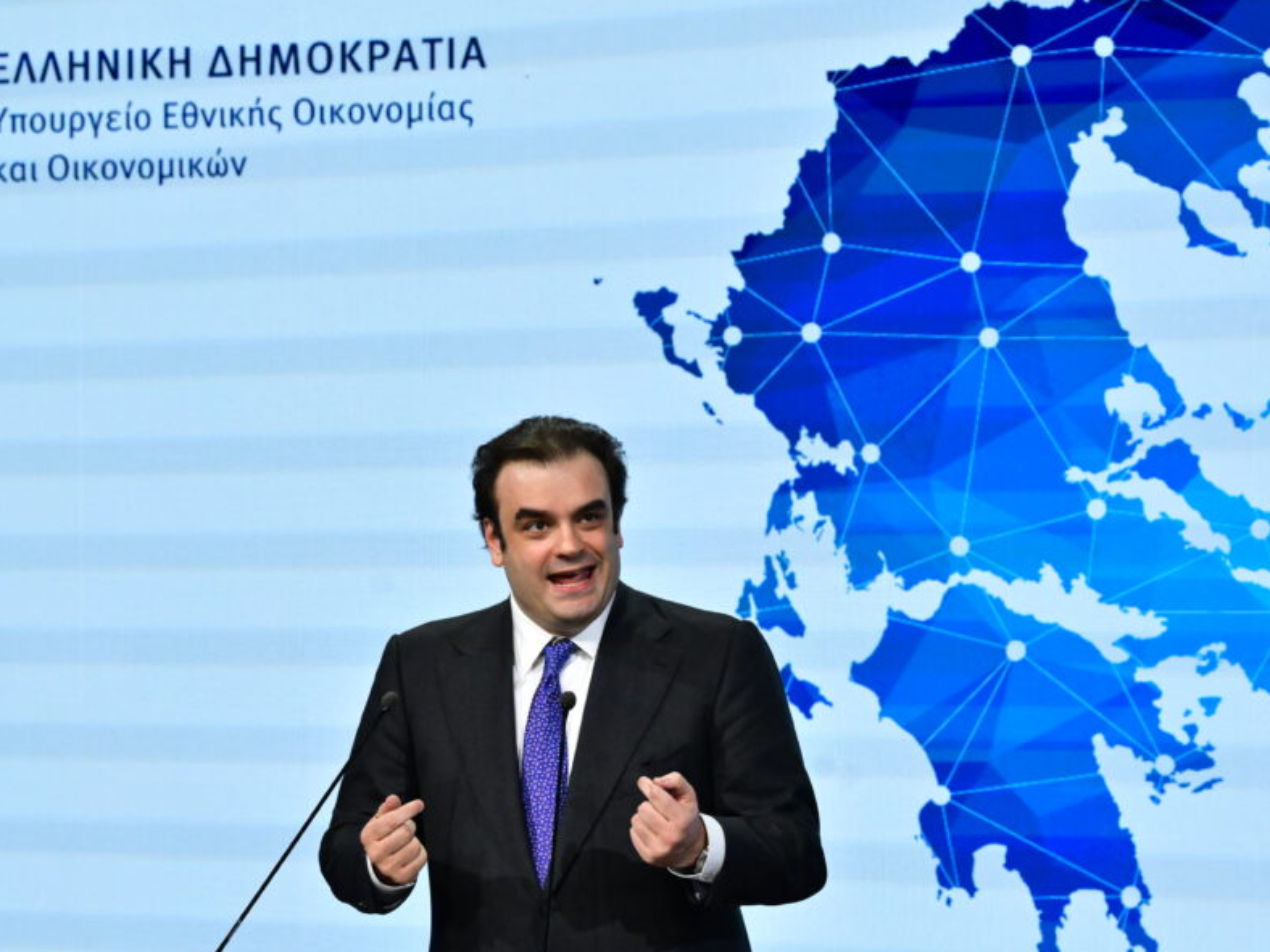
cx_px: 769
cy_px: 485
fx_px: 5907
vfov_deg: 9.2
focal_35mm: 161
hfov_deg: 12.3
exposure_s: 1/640
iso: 8000
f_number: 6.3
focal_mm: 110
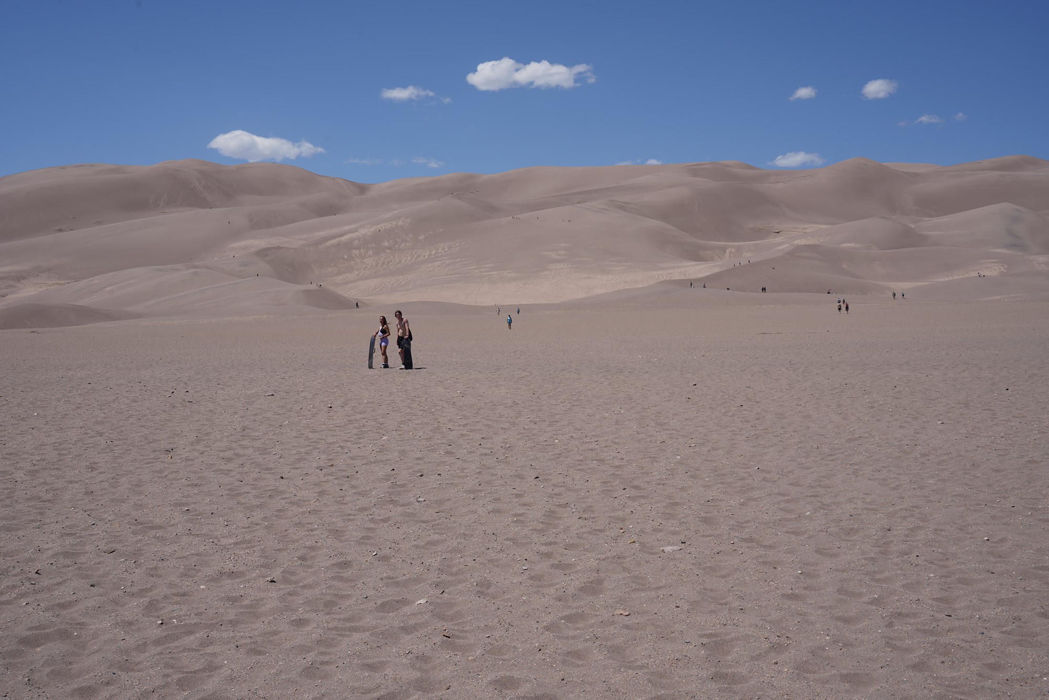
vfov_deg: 29.3
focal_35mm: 46
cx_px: 524
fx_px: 1340
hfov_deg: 42.7
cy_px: 350
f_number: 14
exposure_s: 1/160
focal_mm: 46
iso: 80
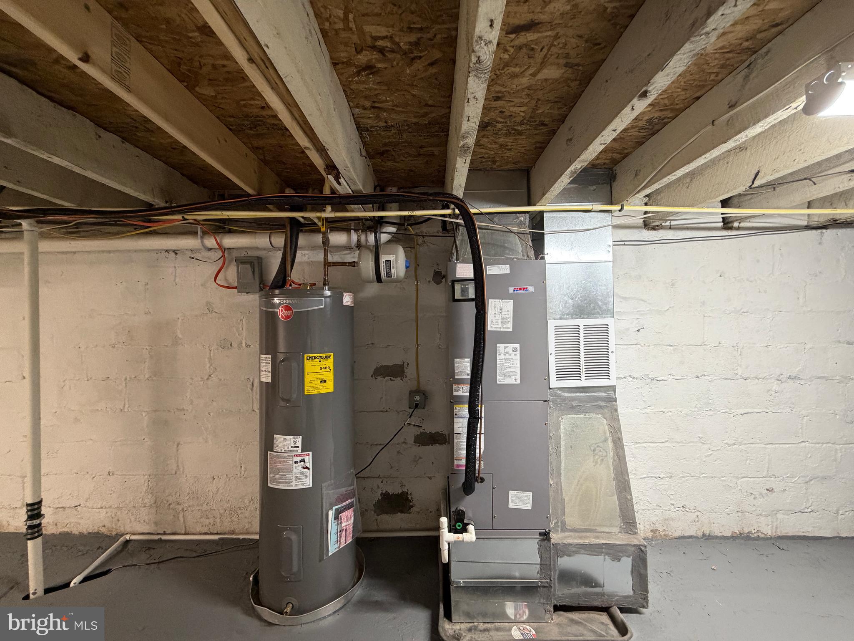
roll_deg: +0.5
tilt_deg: -0.2
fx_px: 345
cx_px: 427
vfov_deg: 85.7
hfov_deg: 102.1
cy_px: 320
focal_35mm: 14
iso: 320
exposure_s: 1/60
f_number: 2.2
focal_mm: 2.22
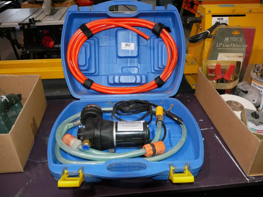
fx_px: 228
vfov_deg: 46.8
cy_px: 98
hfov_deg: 59.9
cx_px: 132
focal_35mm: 30
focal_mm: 15
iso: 3200
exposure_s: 1/125
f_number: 5.6
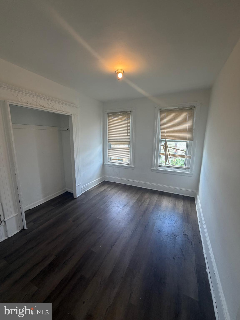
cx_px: 120
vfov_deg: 102.1
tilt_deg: -9.6
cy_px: 160
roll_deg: -0.3
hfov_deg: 85.7
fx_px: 129
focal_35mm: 14
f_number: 2.2
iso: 125
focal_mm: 2.22
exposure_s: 1/120
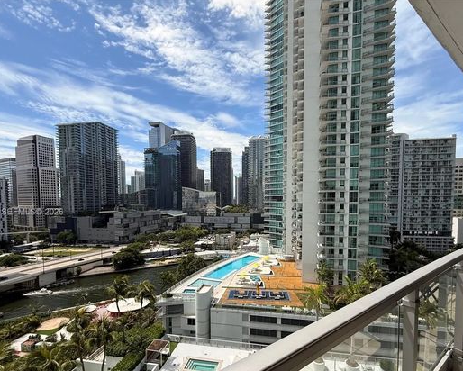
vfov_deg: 76.6
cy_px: 213
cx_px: 240
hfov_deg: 89.6
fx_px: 233
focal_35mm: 17
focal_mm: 2.22
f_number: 2.2
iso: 50
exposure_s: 1/1901
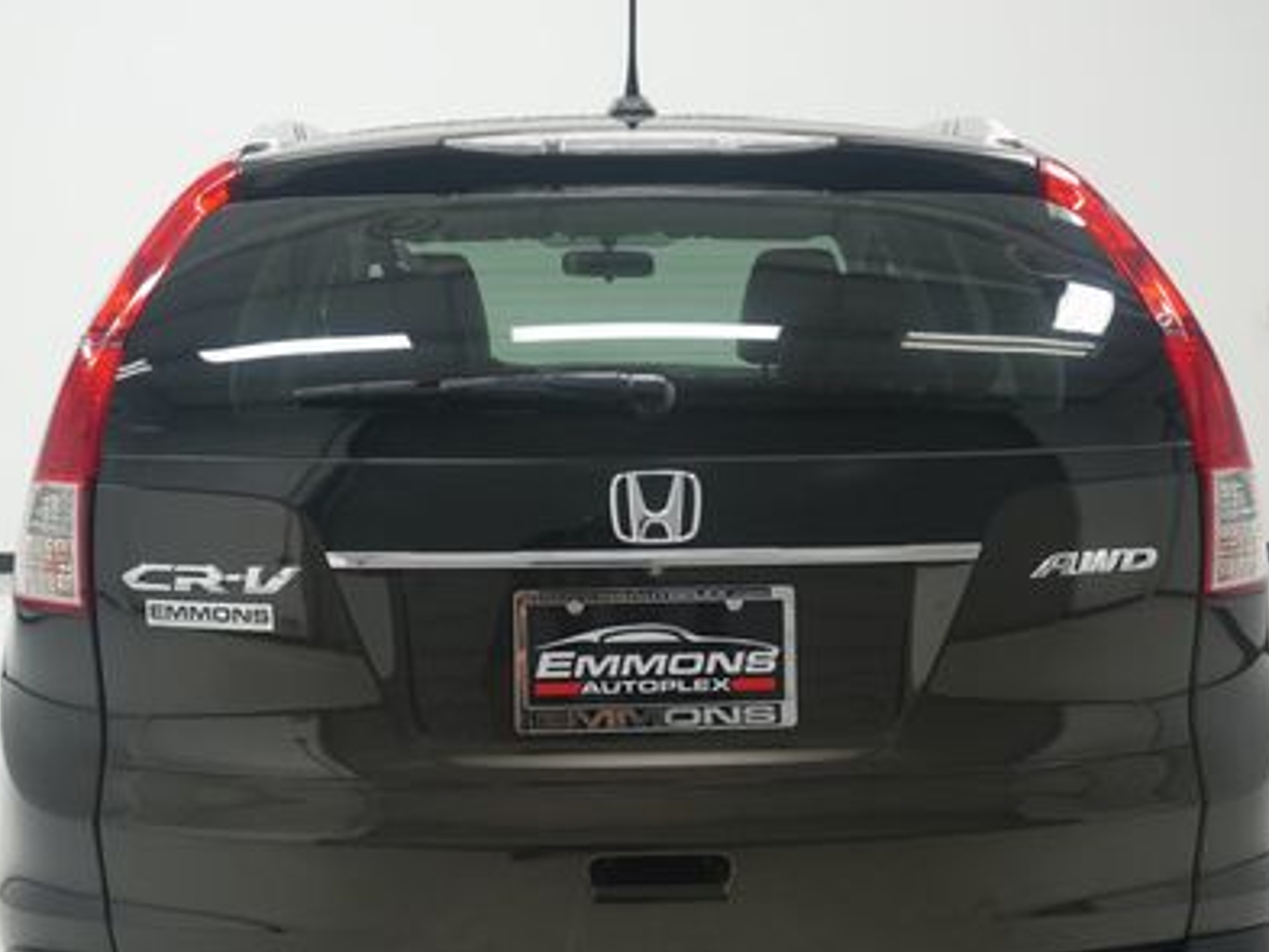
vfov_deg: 30.7
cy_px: 612
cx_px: 643
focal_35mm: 47
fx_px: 1724
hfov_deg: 40.4
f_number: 5.6
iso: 800
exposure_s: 1/200
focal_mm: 20
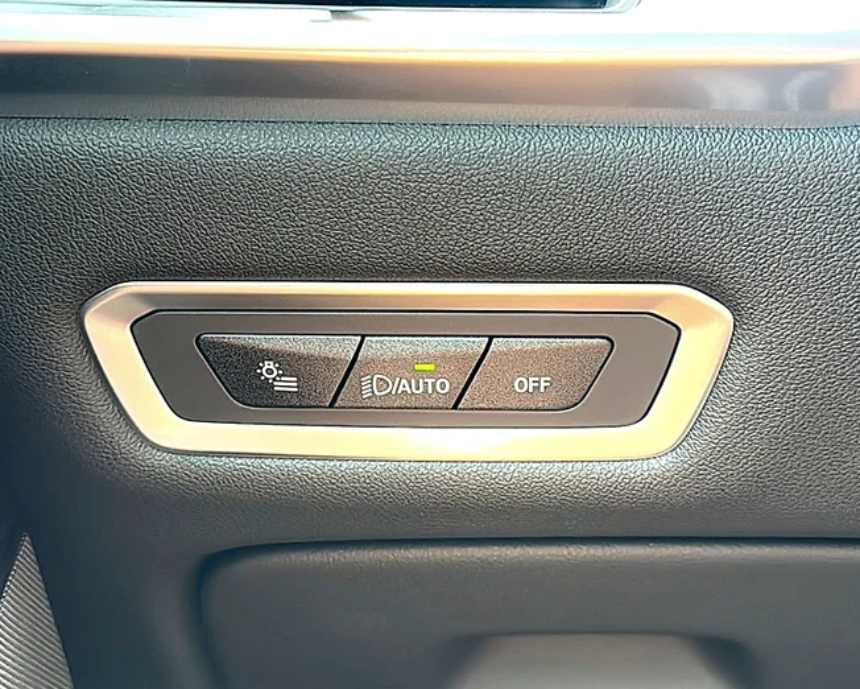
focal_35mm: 44
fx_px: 1120
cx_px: 437
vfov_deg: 34.2
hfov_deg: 42.0
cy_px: 344
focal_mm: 6.86
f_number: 1.78
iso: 125
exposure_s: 1/195
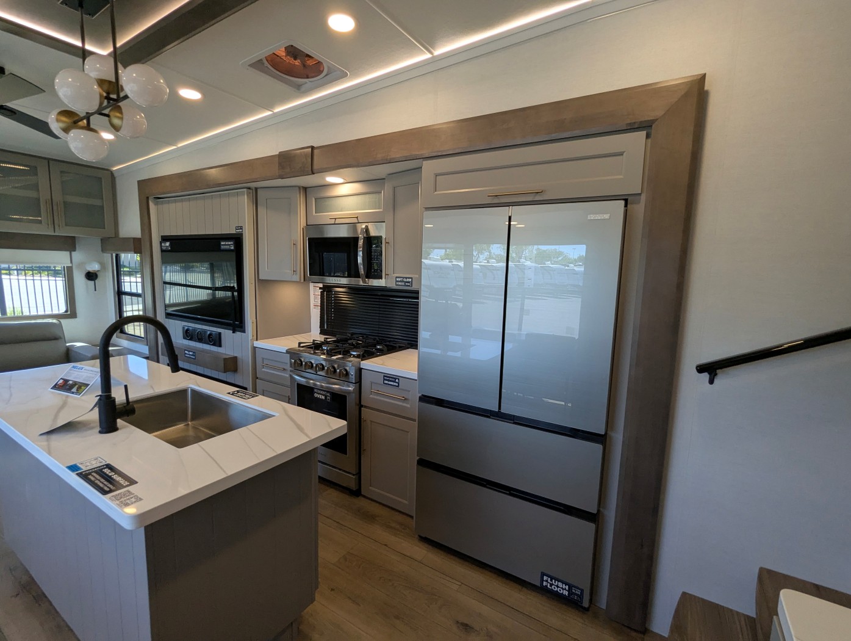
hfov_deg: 94.4
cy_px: 320
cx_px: 426
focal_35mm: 16
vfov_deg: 78.2
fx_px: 394
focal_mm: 2.35
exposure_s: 1/176
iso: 151
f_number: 2.2
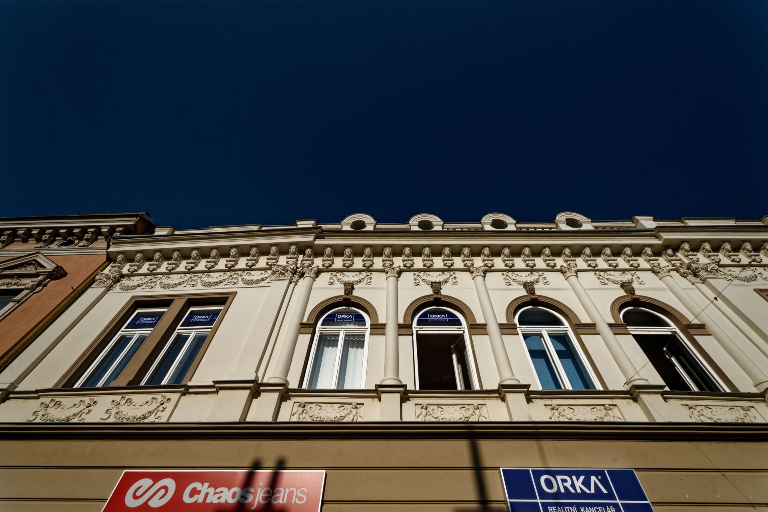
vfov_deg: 73.7
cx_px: 384
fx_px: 341
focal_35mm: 16
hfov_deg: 96.7
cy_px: 256
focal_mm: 16
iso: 200
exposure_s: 1/200
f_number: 9
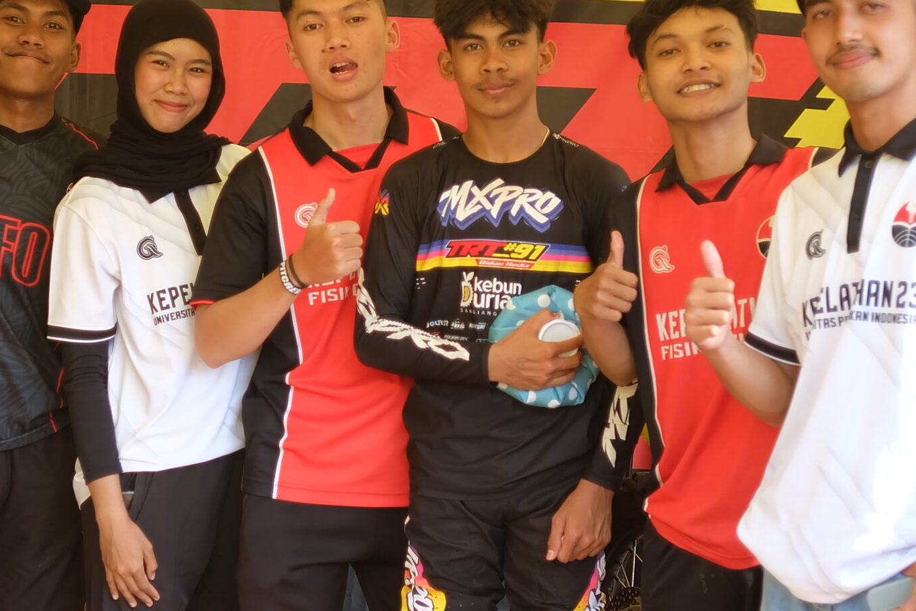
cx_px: 254
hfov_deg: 22.5
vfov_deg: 15.2
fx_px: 2290
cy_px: 354
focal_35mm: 90
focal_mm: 32
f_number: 1.8
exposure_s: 1/500
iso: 200
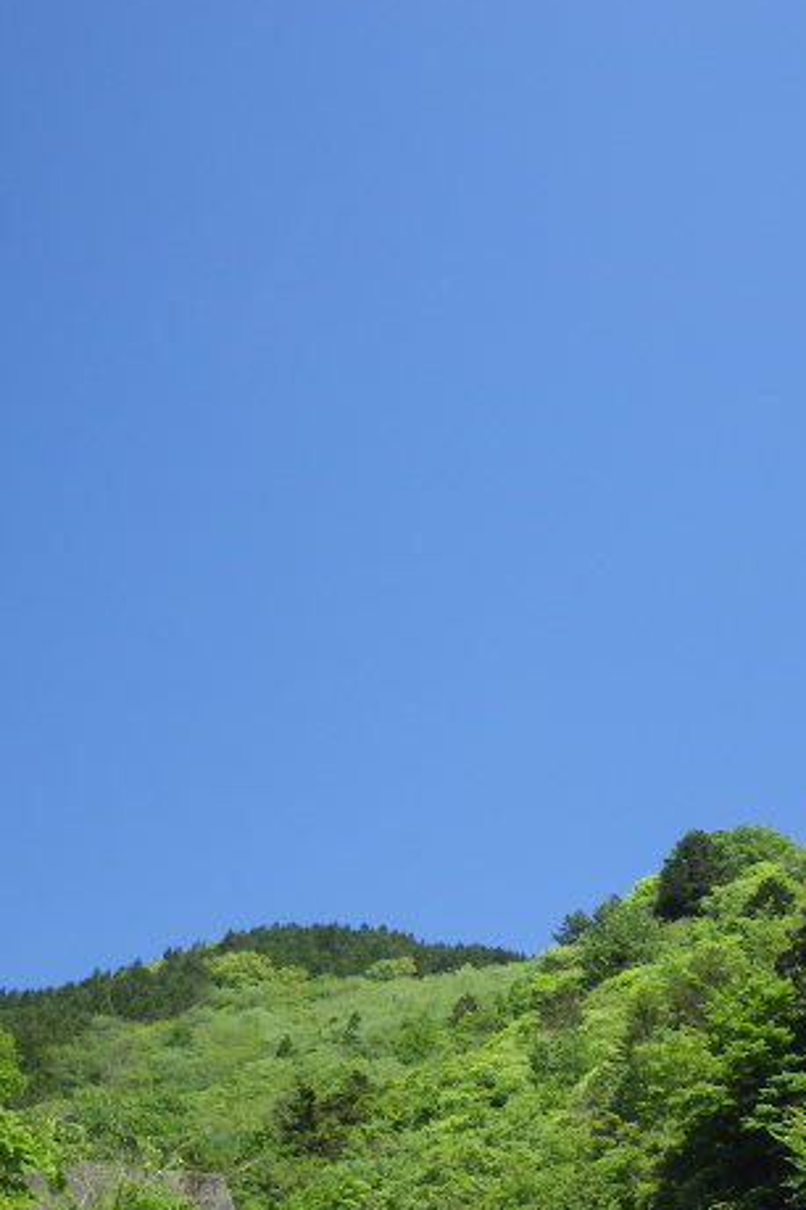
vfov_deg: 43.6
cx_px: 506
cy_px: 617
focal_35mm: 45
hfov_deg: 29.7
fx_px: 1511
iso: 125
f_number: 3.1
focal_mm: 5.5
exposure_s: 1/800
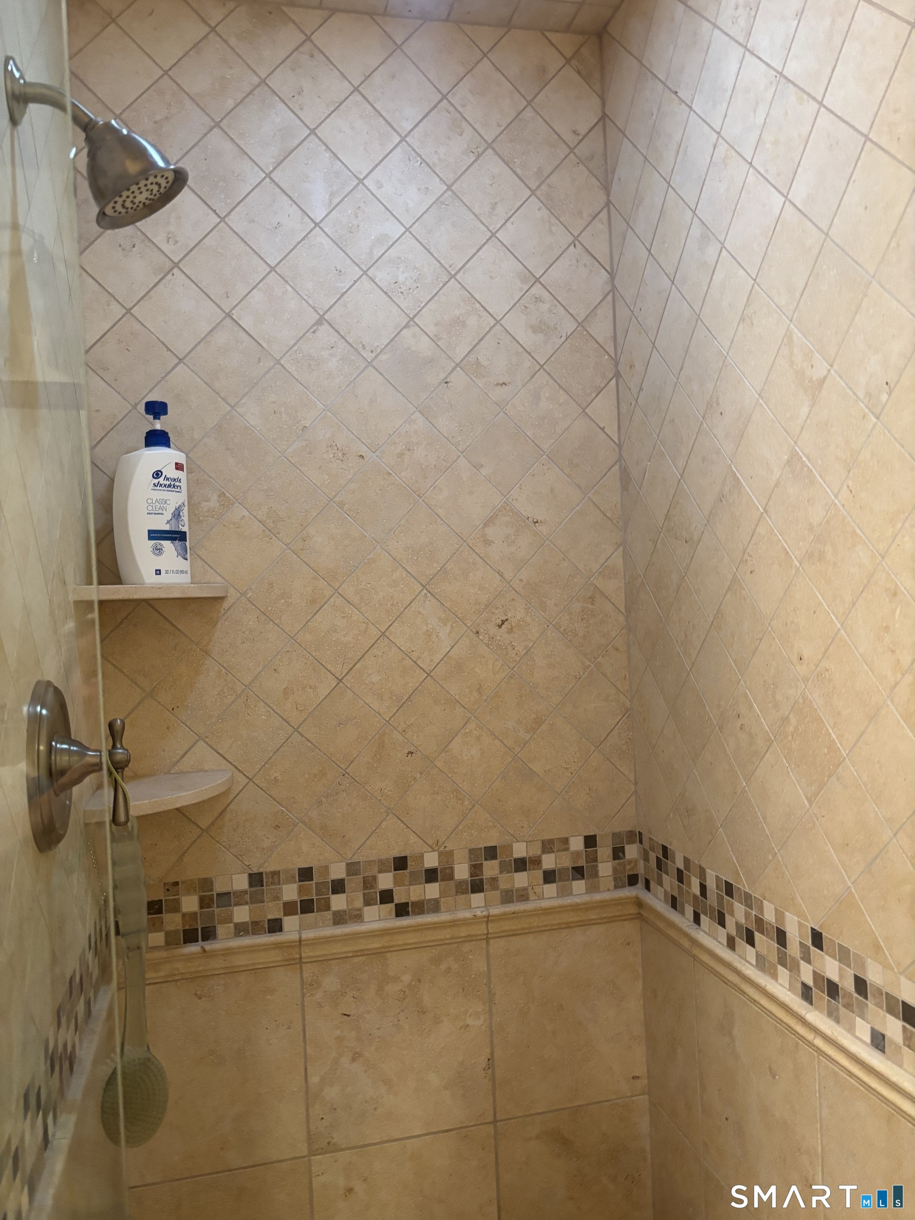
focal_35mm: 26
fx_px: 916
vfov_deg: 67.3
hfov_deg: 53.1
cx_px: 458
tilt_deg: +2.8
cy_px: 610
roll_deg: +3.2
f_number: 1.6
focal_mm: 5.96
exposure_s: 1/60
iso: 320
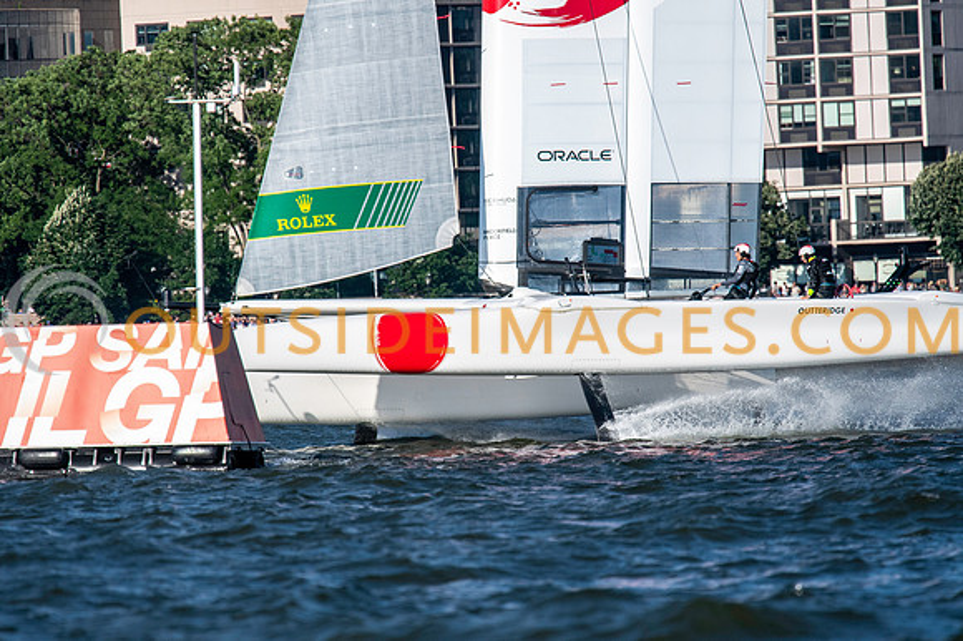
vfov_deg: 2.2
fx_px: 16852
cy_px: 320
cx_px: 482
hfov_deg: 3.3
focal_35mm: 630
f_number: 5.6
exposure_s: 1/3200
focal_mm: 420
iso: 640
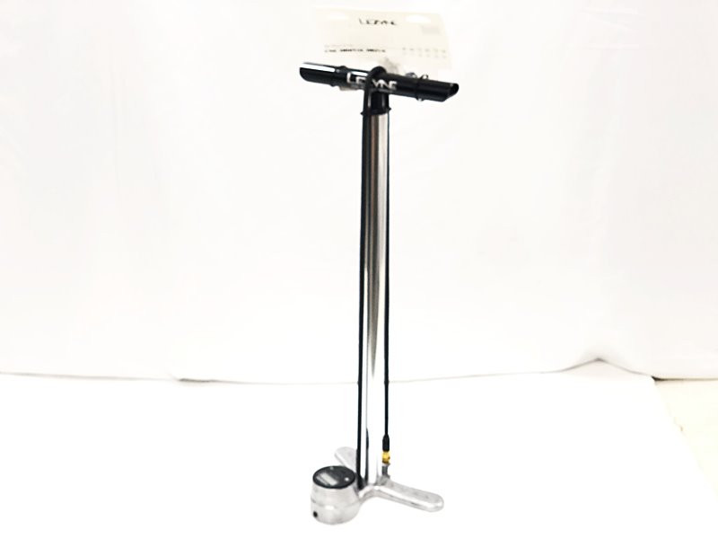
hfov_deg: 36.8
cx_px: 359
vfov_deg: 28.0
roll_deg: +0.6
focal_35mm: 52
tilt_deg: -21.6
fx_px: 1079
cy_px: 270
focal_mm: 6
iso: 100
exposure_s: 1/33
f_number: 2.4
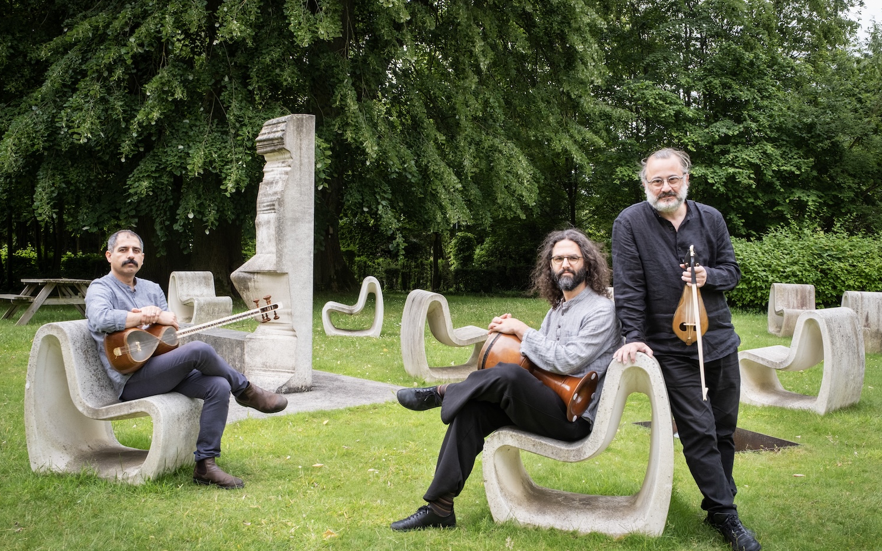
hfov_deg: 54.0
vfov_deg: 35.3
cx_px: 439
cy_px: 295
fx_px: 865
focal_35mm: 36
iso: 500
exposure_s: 1/250
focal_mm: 23.4
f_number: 5.6
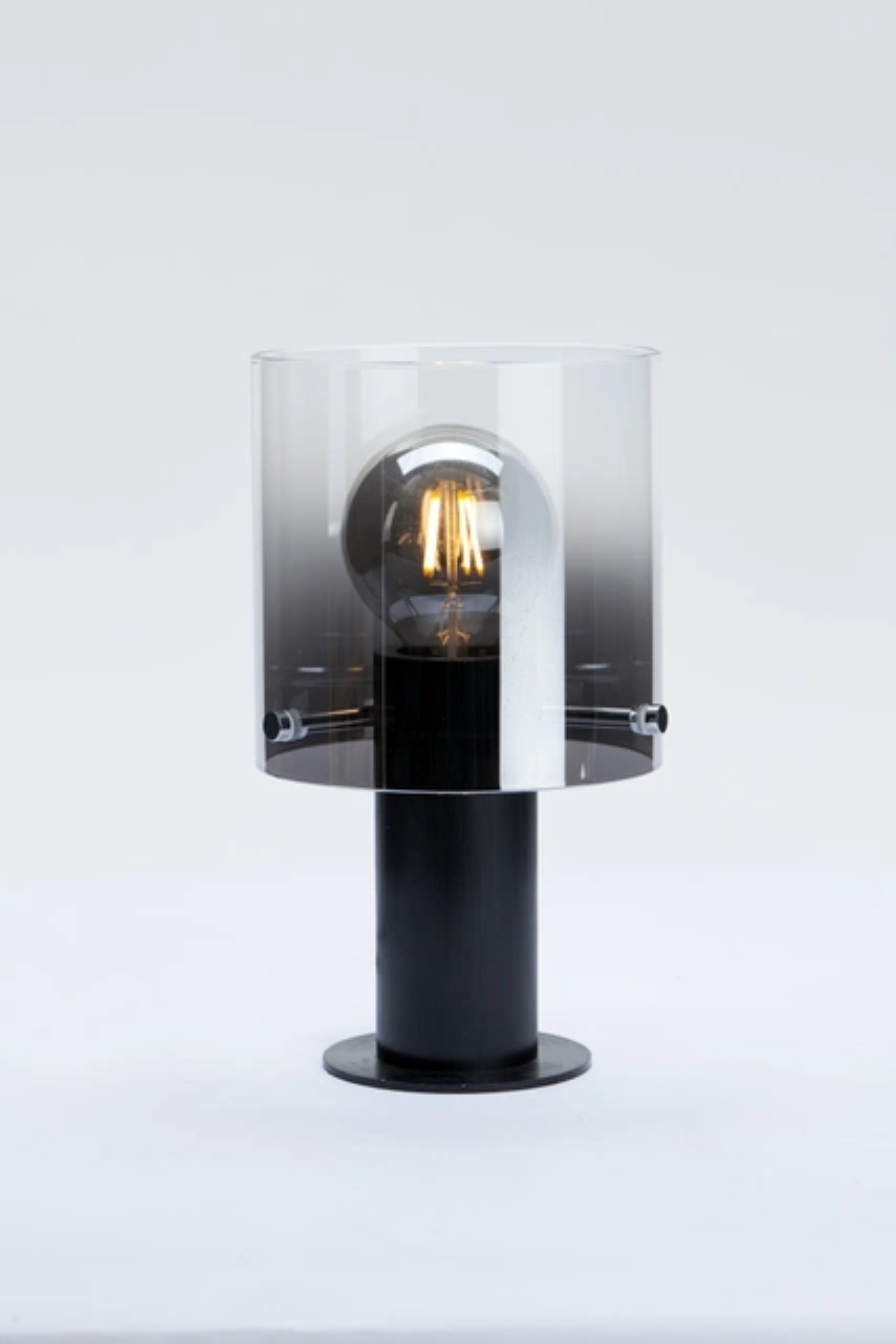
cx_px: 448
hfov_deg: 13.0
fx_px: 3918
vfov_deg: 19.5
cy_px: 672
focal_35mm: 105
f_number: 13
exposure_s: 1/60
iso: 100
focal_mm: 105
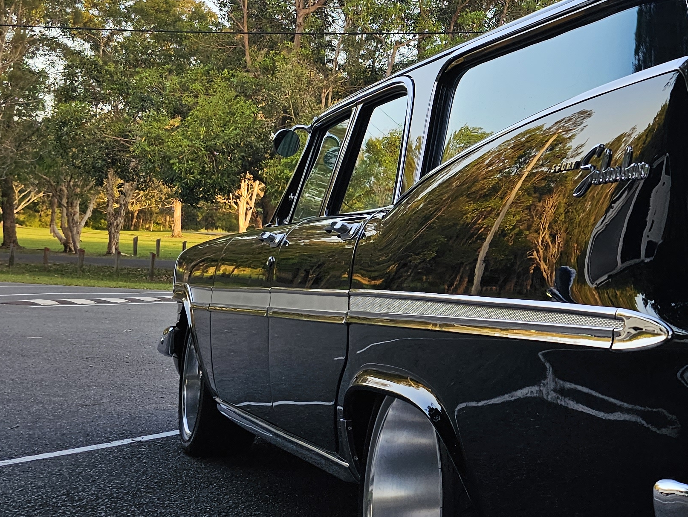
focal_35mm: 57
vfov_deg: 25.6
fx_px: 1133
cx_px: 820
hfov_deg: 29.2
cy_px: 195
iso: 25
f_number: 1.7
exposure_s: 1/180
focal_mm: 6.3
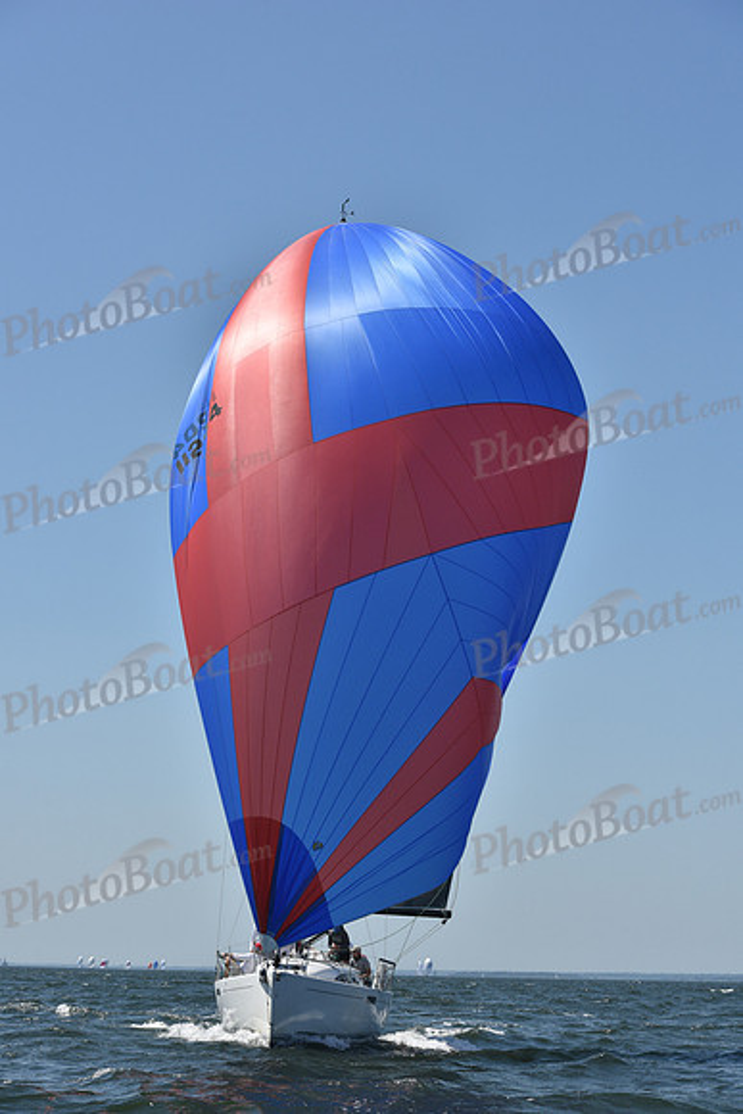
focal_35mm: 70
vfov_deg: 28.8
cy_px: 557
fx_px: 2166
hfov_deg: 19.5
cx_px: 372
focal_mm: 70
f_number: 8
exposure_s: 1/1250
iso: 250
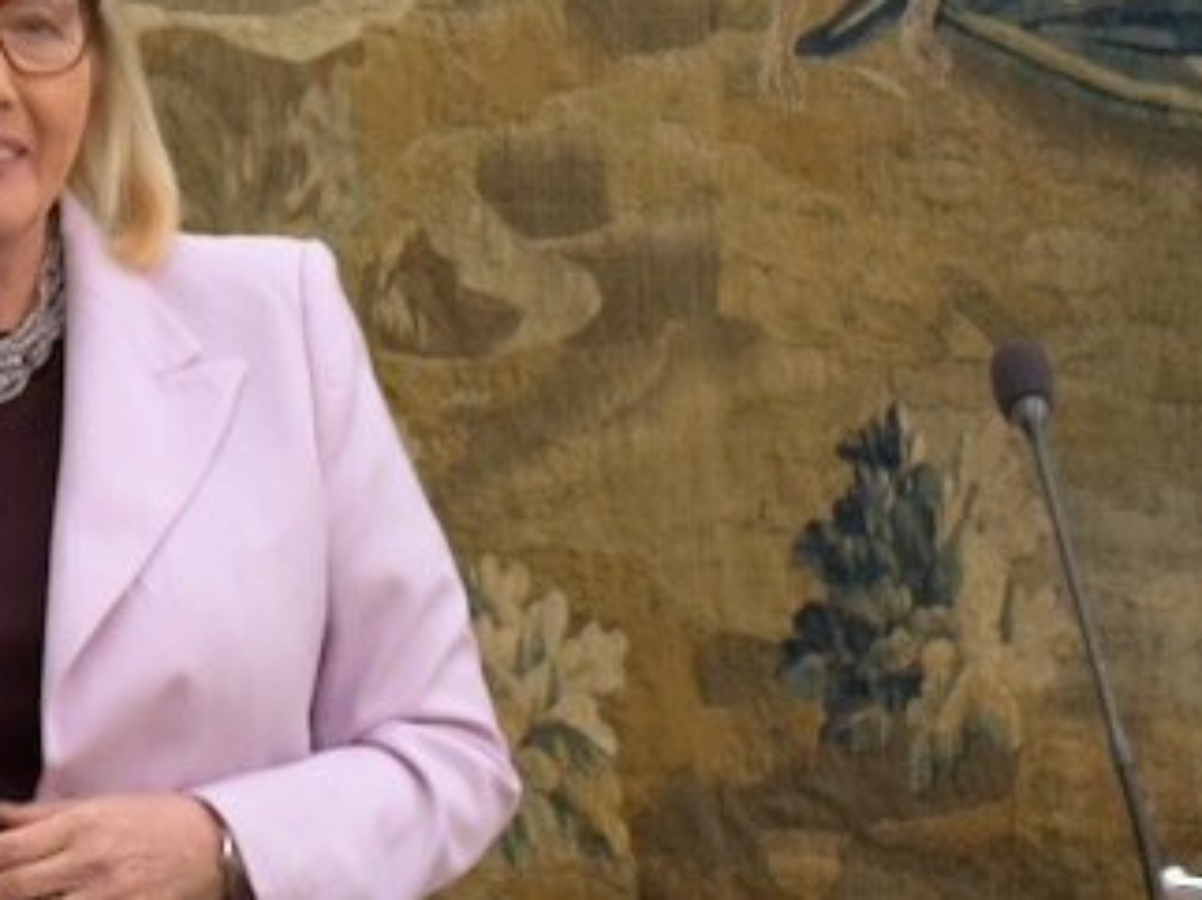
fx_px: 6627
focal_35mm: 191
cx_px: -235
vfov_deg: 7.8
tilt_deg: -2.6
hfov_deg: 10.2
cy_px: 698
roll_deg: -0.1
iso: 200
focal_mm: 6.76
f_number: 1.78
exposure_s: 1/50
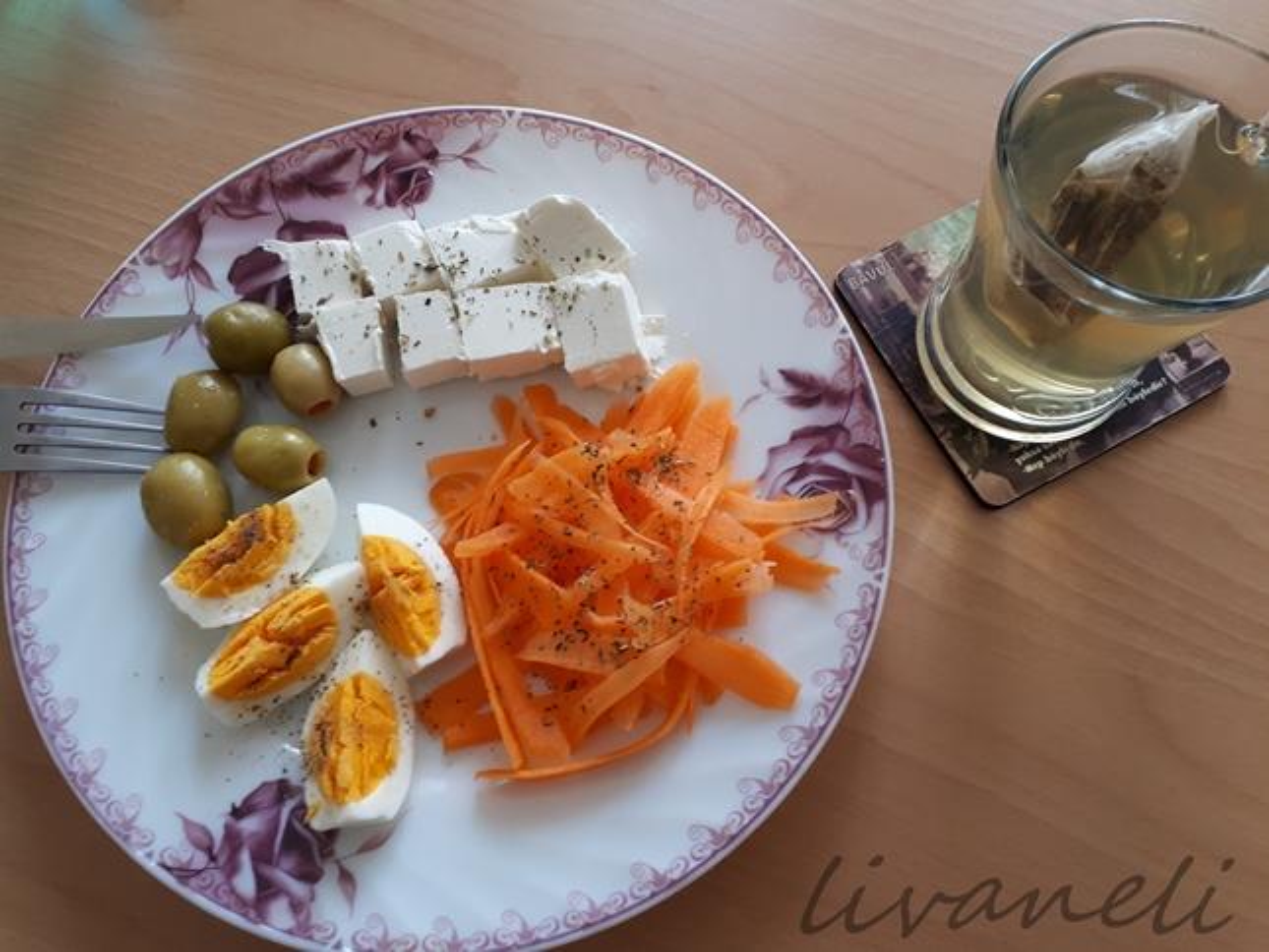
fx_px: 990
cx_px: 634
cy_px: 476
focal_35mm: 27
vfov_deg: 51.4
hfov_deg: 65.3
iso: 100
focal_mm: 3.6
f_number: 1.9
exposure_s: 1/33
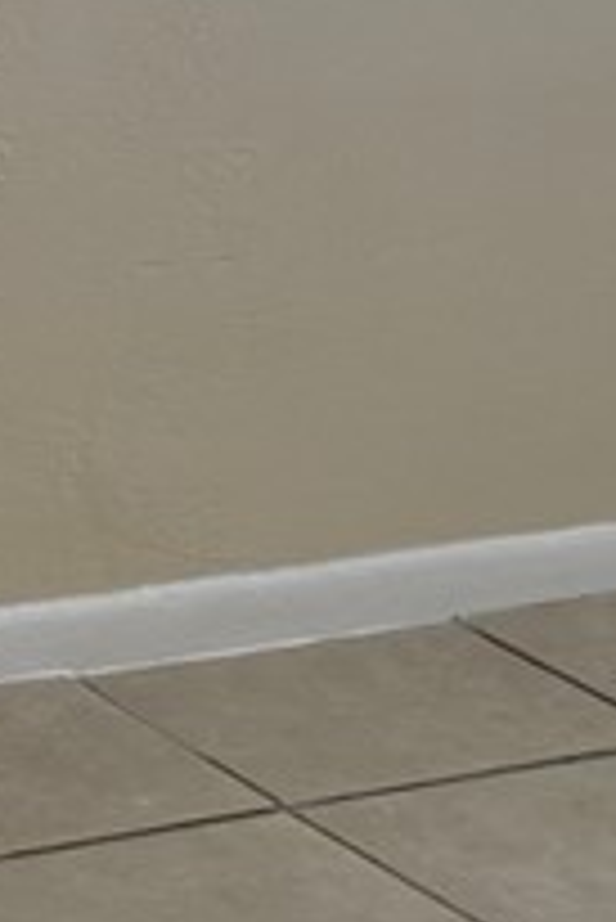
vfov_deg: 10.5
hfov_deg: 7.0
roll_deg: -5.6
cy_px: 189
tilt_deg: -12.3
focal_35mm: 195
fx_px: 4996
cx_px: -103
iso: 200
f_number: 1.78
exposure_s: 1/219
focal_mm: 6.76
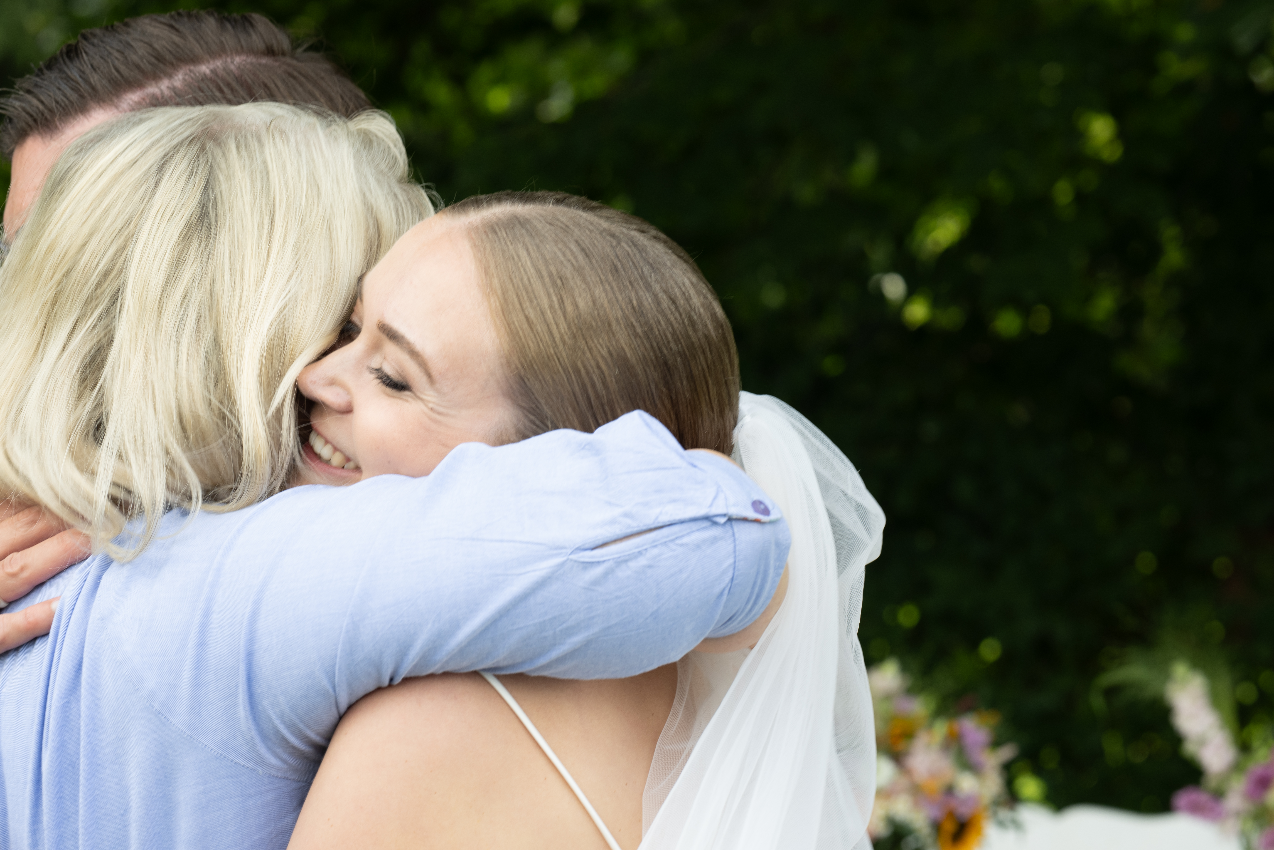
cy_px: 397
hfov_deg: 16.3
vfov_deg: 11.0
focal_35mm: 125
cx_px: 388
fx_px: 4423
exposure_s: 1/100
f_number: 5.6
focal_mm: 85
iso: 160
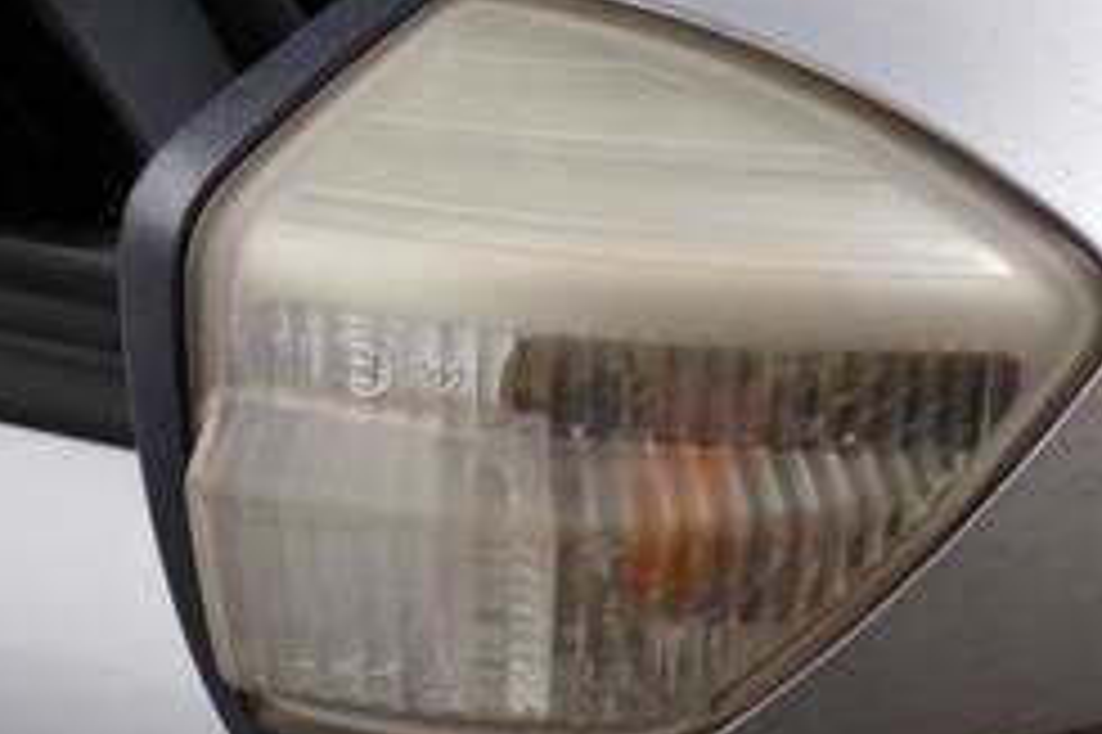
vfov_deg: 27.4
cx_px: 603
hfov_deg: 40.3
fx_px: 1499
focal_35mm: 49
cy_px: 441
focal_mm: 4.3
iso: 100
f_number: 4.4
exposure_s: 1/60
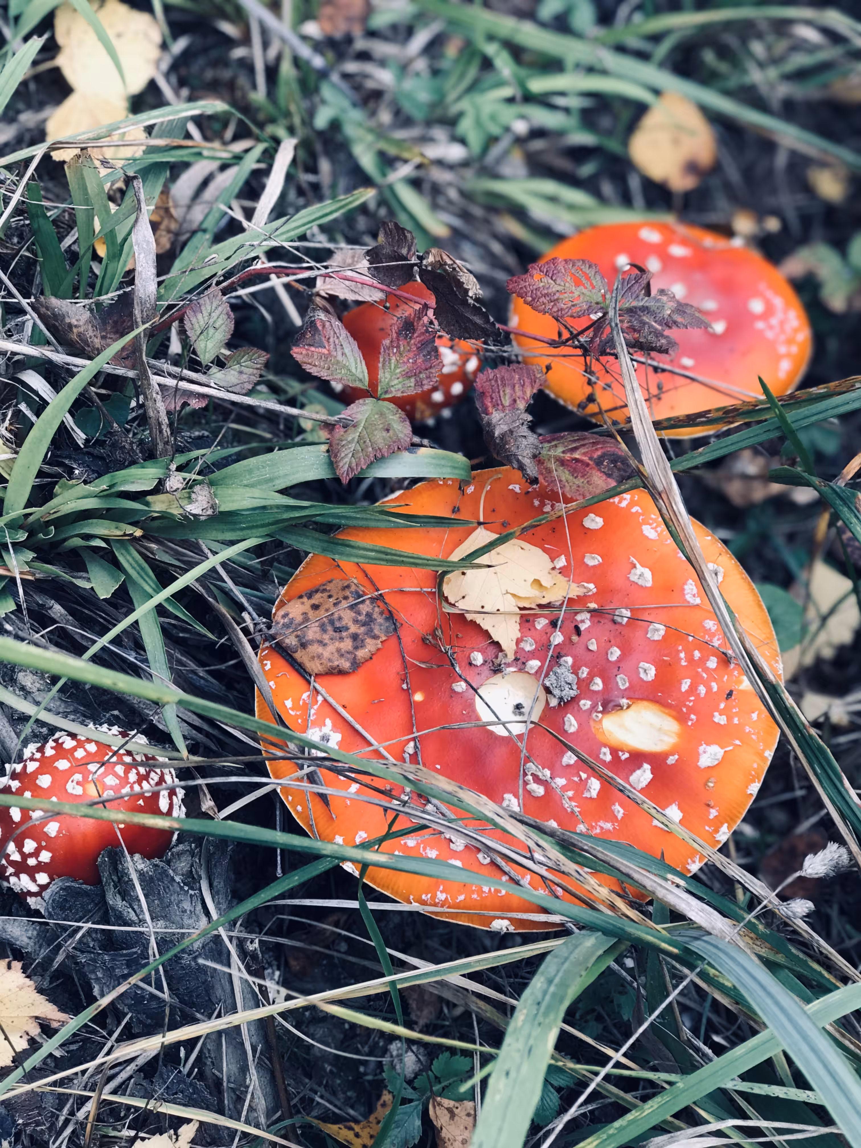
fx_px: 1890
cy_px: 574
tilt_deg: -57.2
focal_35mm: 57
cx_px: 430
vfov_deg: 33.8
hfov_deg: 25.7
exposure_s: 1/50
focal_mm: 6.6
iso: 25
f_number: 2.8
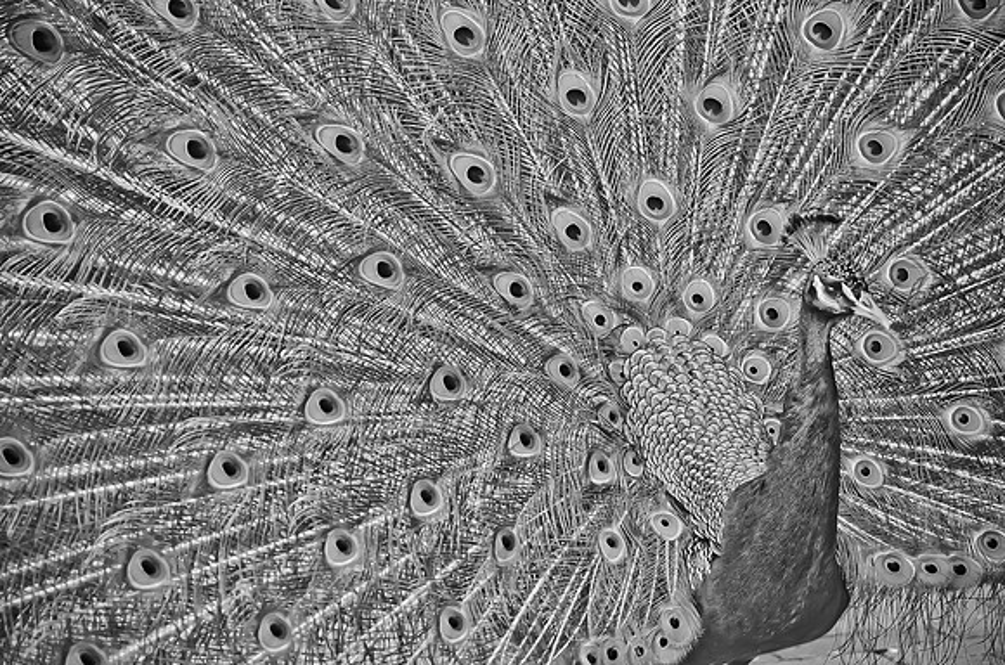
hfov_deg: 17.5
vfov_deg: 11.7
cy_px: 332
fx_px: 3259
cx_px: 502
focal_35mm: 117
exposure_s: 1/800
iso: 1000
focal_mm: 78
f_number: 4
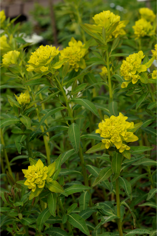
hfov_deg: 9.1
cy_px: 118
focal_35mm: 150
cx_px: 78
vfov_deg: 13.7
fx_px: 981
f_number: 8
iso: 160
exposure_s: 1/160
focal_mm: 100
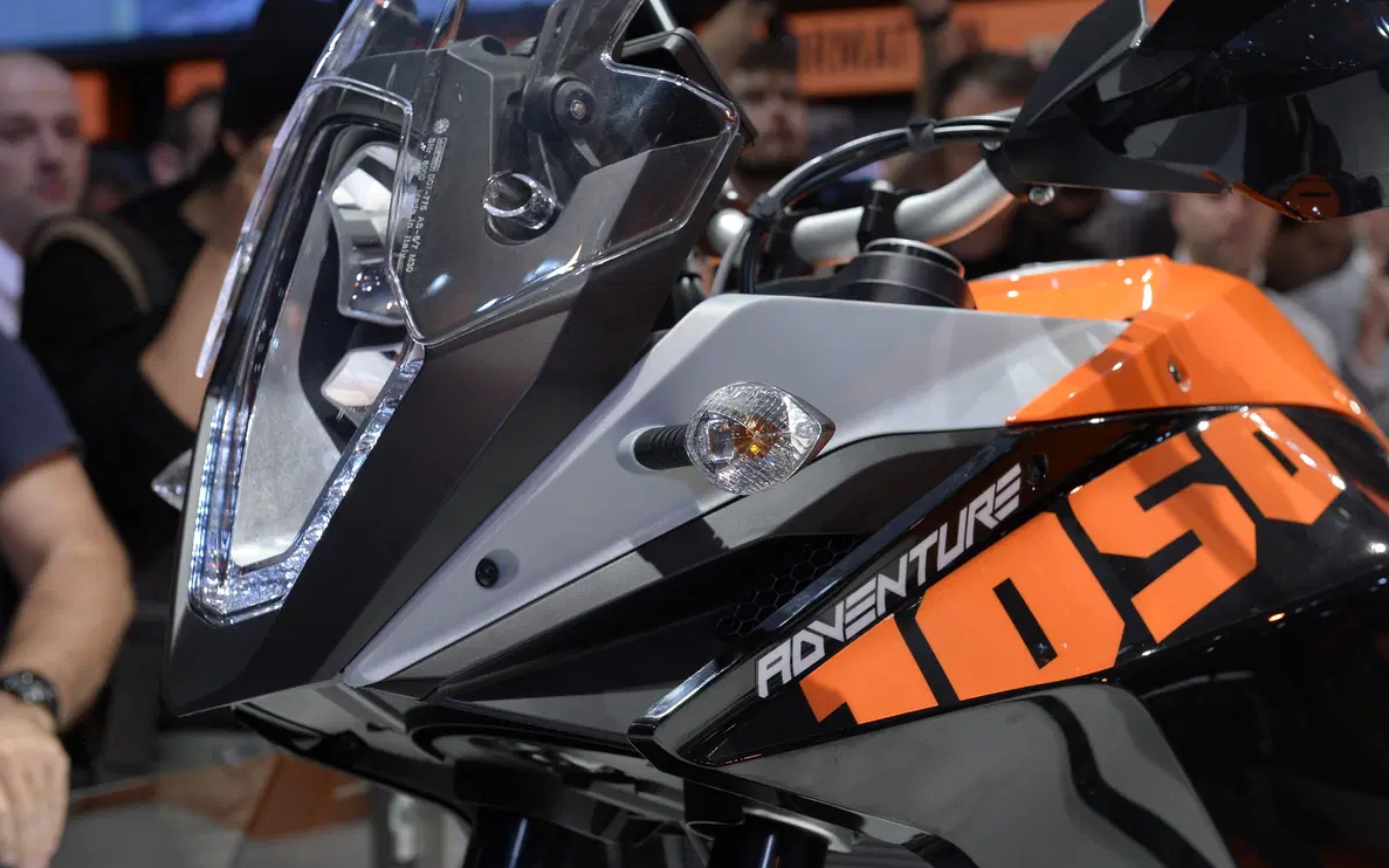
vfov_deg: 18.1
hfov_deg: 28.6
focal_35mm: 72
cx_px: 691
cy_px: 430
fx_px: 2726
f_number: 7.1
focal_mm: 70
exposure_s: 1/250
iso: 1250
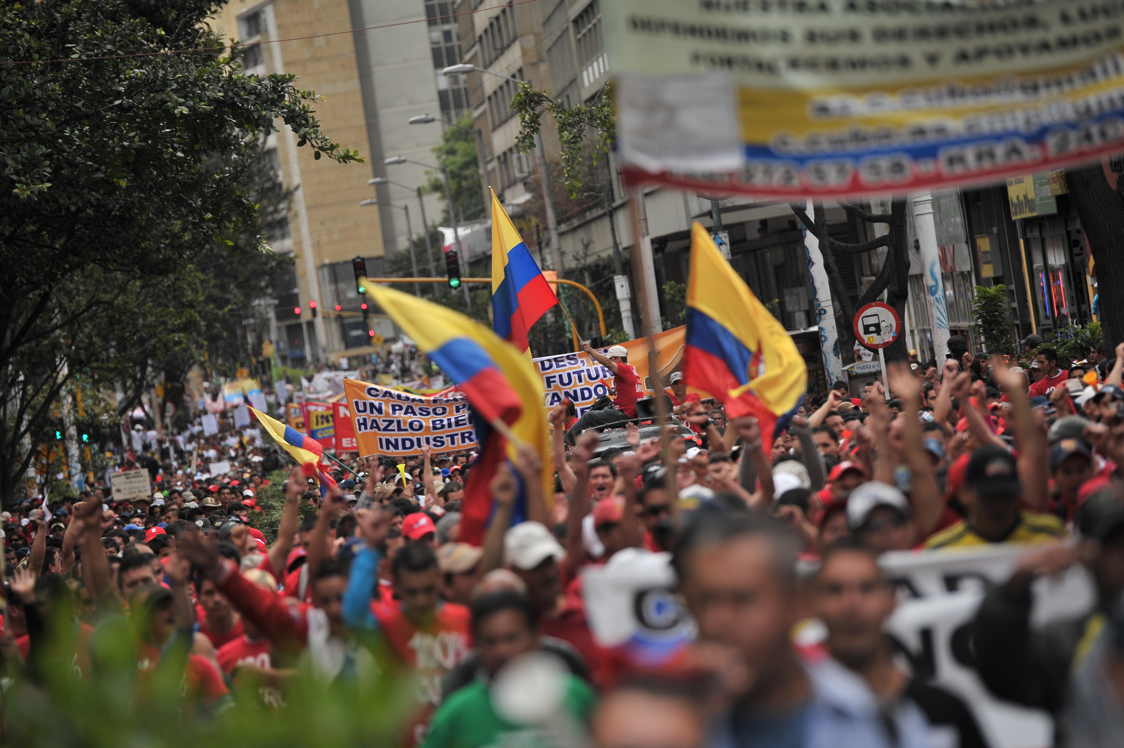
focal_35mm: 200
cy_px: 374
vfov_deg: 6.9
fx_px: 6240
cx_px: 562
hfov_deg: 10.3
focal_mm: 200
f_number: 3.5
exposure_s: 1/2000
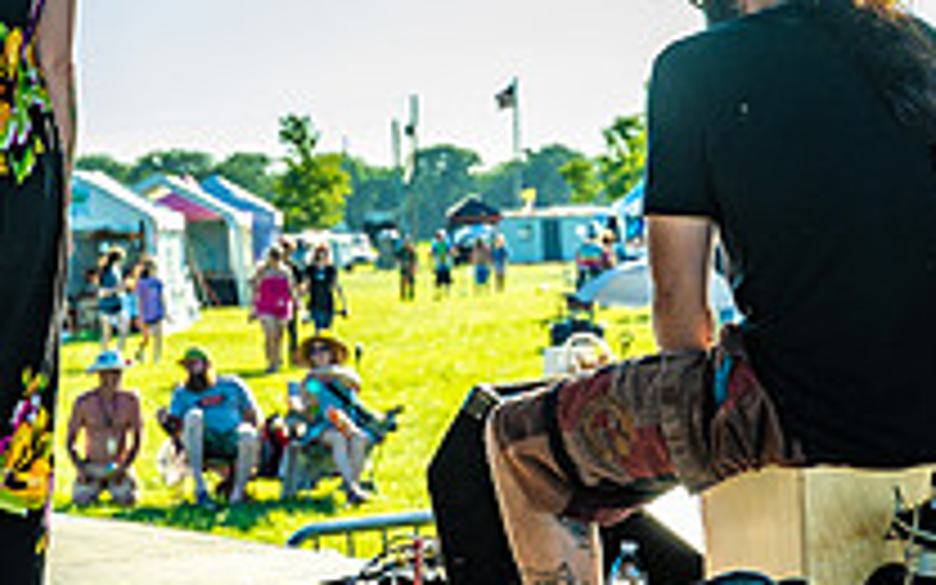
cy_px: -263
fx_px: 3775
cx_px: 180
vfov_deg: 8.7
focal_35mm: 148
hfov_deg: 14.1
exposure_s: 1/250
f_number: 5.6
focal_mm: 52
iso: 125
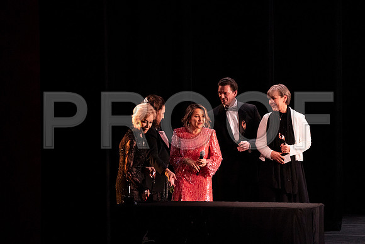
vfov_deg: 3.4
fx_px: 4056
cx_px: 182
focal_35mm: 400
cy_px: 122
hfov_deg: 5.2
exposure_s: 1/320
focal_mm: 400
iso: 12800
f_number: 6.3
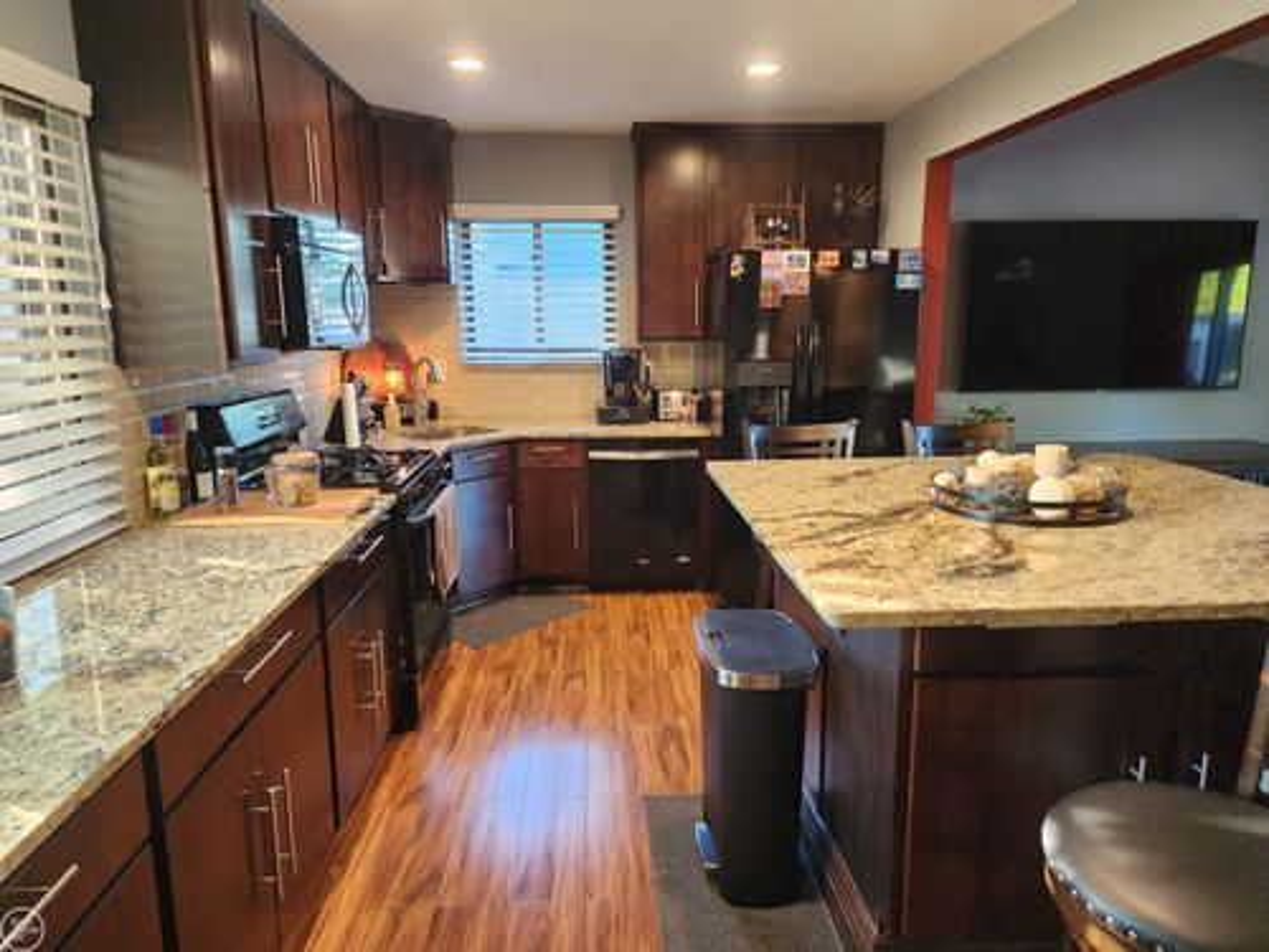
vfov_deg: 58.9
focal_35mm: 23
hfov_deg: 73.9
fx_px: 843
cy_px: 476
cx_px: 634
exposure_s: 1/120
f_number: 1.8
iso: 640
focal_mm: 6.4
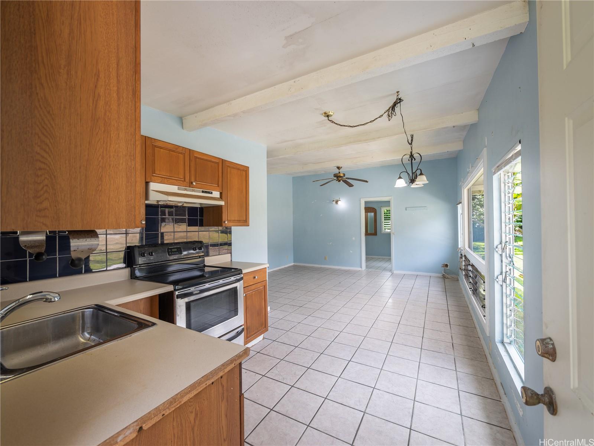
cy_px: 223
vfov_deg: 85.7
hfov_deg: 102.1
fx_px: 240
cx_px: 297
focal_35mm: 14
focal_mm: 7
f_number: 4
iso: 160
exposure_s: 1/500
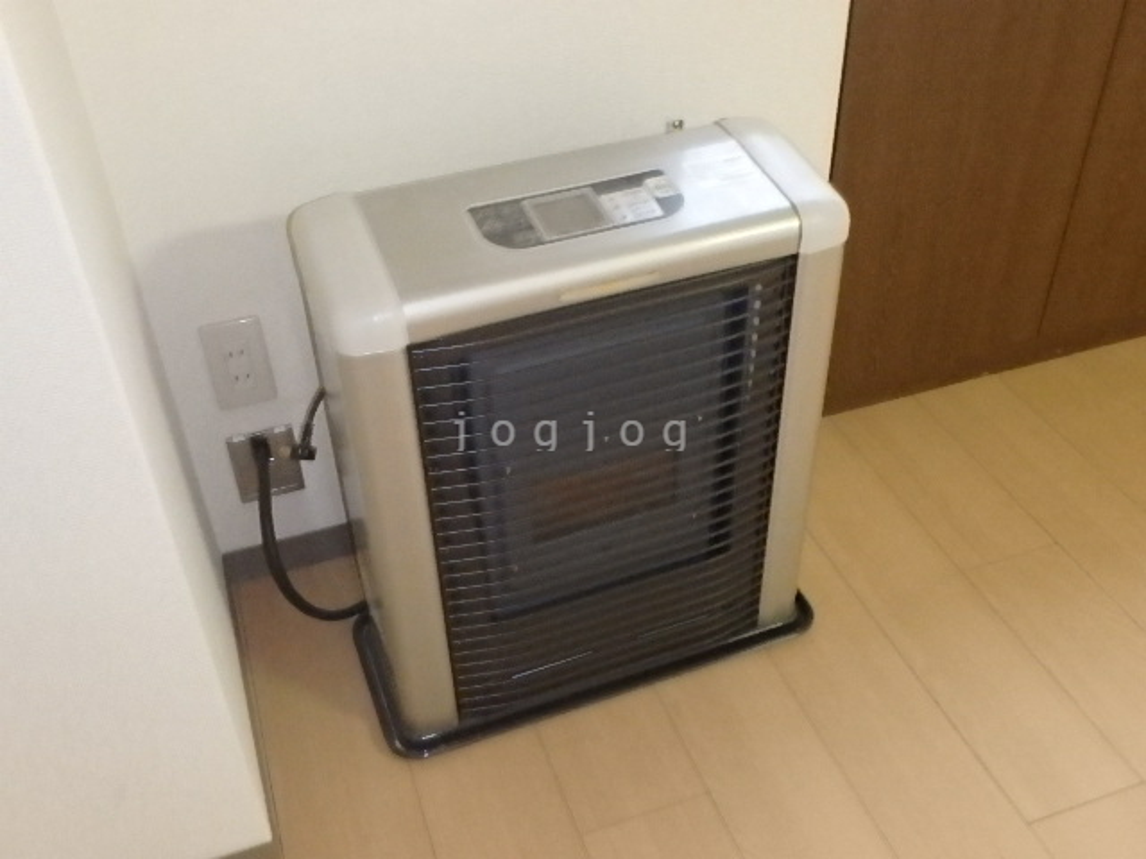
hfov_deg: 54.0
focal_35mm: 34
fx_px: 1126
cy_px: 430
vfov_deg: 41.8
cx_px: 573
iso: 1600
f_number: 4.9
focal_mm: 6
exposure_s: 1/10
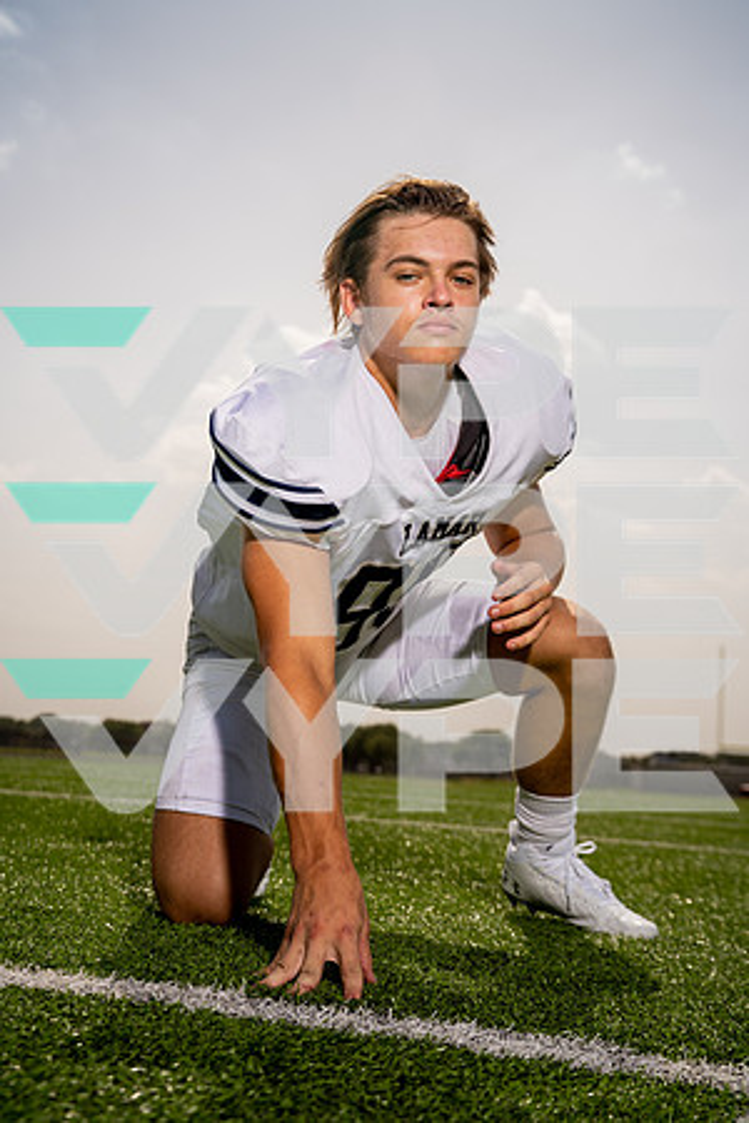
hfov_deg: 30.5
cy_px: 562
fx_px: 1373
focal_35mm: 44
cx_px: 374
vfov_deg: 44.5
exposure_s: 1/1250
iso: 100
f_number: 4.5
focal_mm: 44
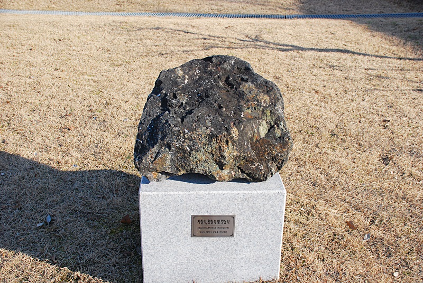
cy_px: 142
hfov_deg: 53.1
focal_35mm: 36
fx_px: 424
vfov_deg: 37.0
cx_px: 212
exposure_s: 1/1250
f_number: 4
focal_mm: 24
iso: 400
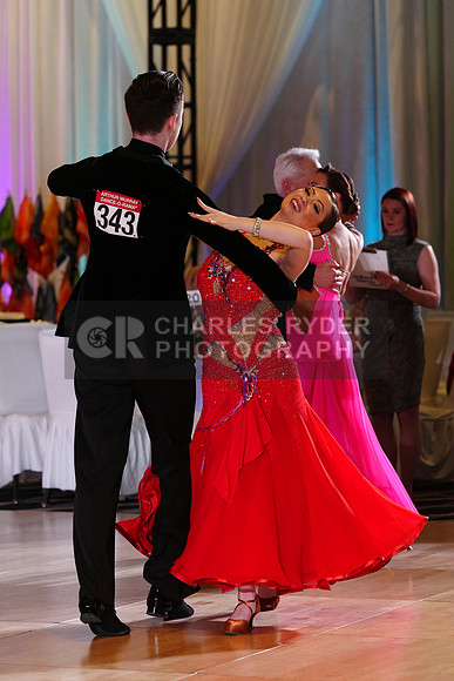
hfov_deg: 9.5
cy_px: 340
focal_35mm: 145
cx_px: 227
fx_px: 2741
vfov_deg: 14.2
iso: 2500
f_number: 4
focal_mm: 145
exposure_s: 1/400
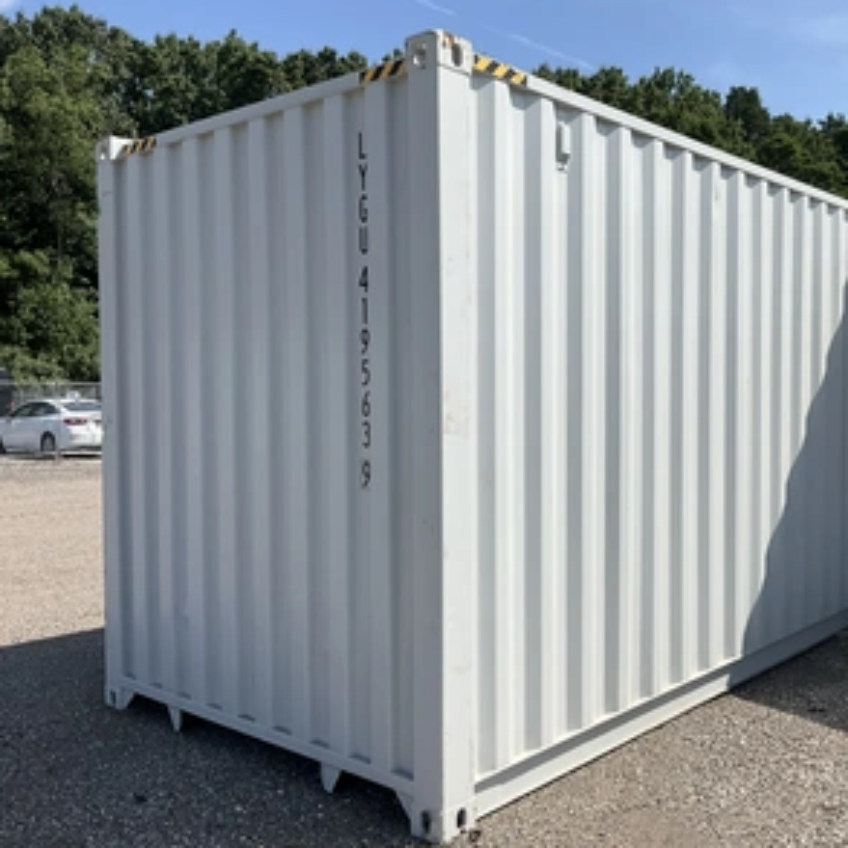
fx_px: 970
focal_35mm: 35
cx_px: 541
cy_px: 417
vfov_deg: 47.2
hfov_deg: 46.7
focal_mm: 3
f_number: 1.8
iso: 25
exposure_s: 1/2538
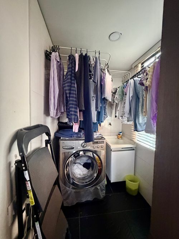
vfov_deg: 102.1
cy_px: 120
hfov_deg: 85.7
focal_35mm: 14
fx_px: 97
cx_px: 90
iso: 1250
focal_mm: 2.22
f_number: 2.2
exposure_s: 1/40
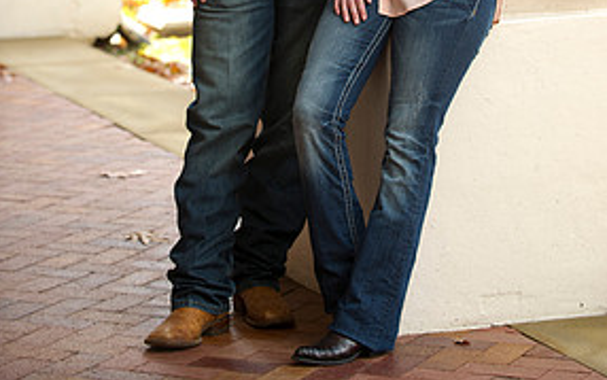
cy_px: -42
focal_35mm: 144
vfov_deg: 9.0
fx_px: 2383
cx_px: 315
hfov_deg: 14.5
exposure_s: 1/200
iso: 250
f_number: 3.2
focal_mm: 90
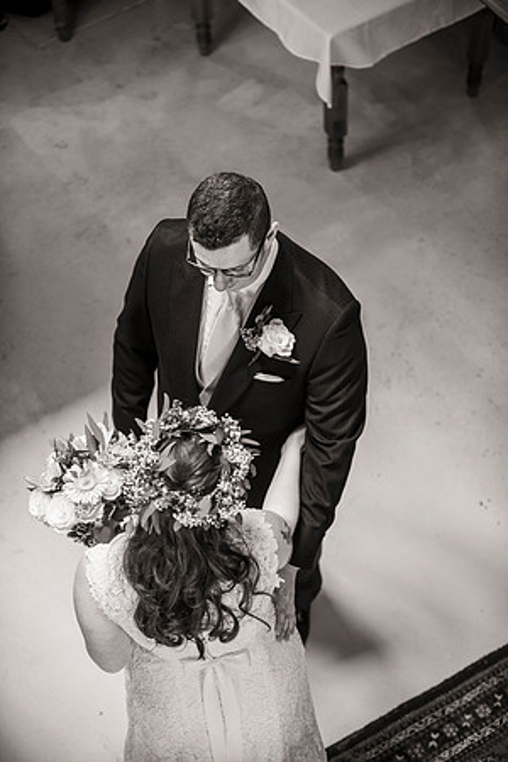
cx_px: 254
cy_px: 381
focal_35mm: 70
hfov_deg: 19.5
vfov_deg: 28.8
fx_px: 1482
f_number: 2.8
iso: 1600
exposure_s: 1/80
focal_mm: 70
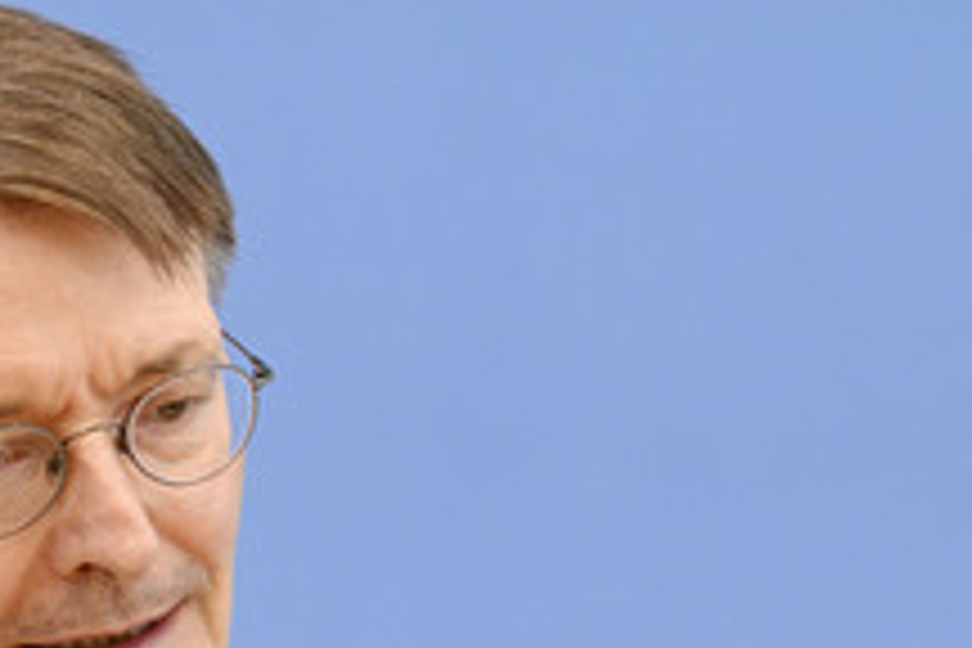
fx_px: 7613
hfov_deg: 7.3
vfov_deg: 4.9
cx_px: -16
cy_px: 616
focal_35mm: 282
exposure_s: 1/640
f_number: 5.6
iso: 5000
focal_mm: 135
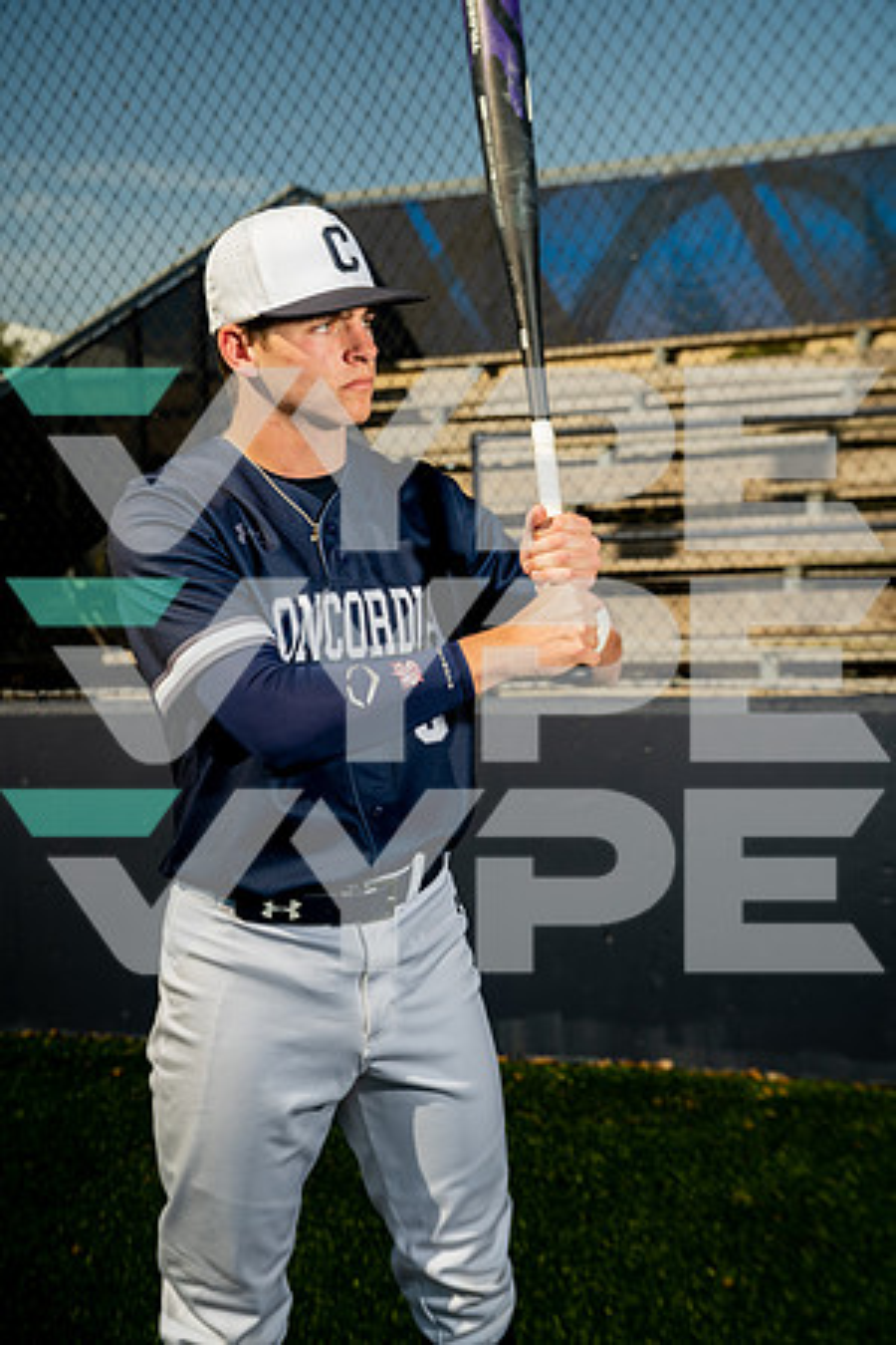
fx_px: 1717
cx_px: 448
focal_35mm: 46
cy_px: 672
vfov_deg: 42.7
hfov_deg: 29.2
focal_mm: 46
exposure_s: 1/250
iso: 100
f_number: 4.5
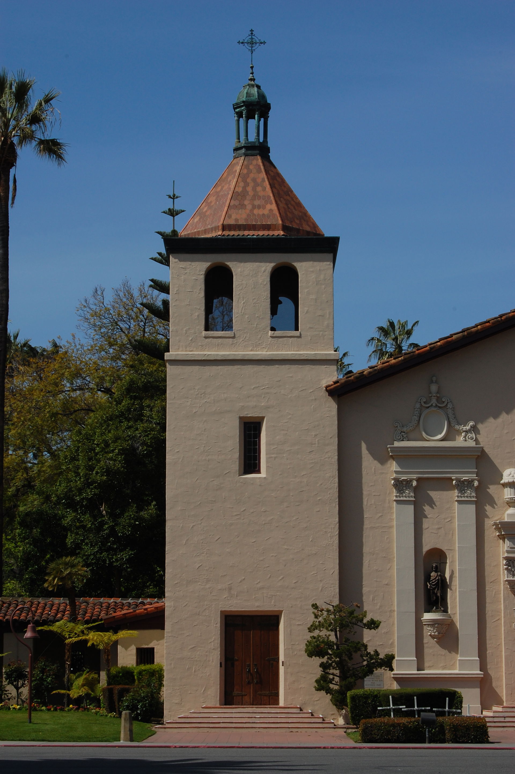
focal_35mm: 82
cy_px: 387
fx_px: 1774
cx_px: 258
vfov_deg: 24.6
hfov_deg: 16.5
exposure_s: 1/200
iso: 200
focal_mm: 55
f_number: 16
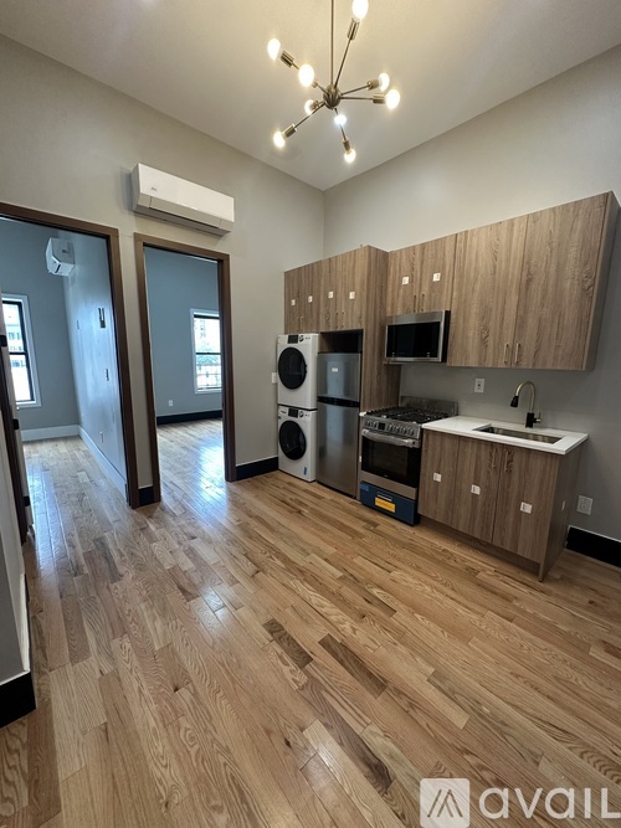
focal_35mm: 14
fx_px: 335
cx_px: 310
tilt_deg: -9.3
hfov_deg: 85.7
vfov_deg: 102.1
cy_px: 414
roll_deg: -1.3
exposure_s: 1/120
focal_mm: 2.22
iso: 250
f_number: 2.2
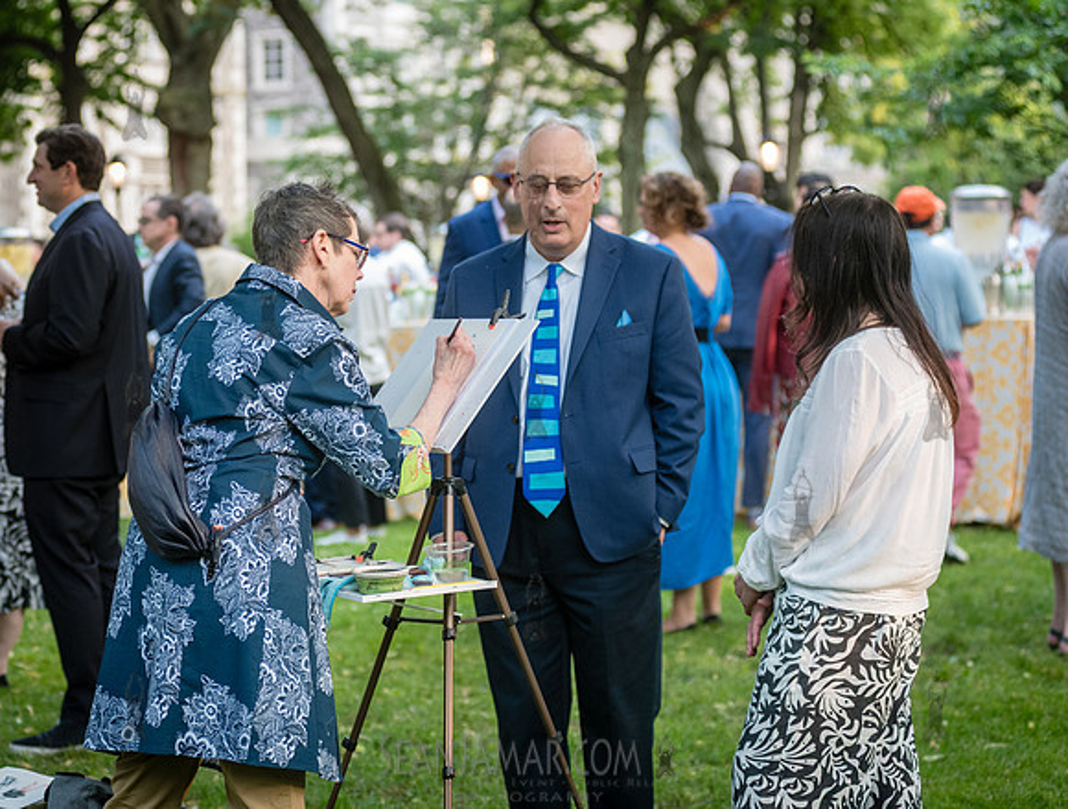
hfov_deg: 20.6
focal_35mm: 95
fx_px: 2939
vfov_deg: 15.7
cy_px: 369
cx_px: 410
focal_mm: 80
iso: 1000
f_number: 3.5
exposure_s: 1/250
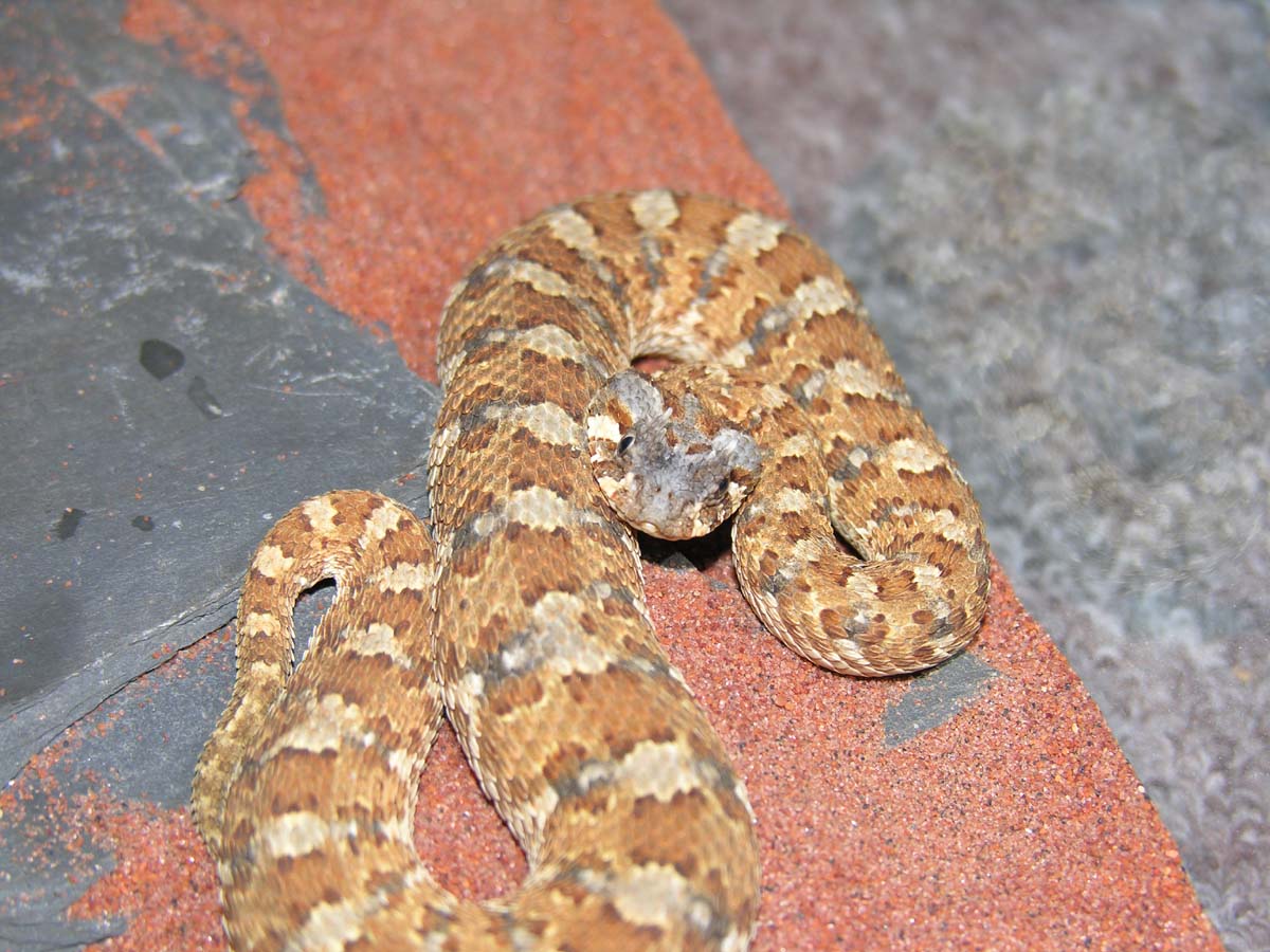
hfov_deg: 20.9
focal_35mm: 94
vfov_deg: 15.7
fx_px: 3449
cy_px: 476
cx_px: 635
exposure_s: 1/60.1
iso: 50
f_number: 3.6
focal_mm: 24
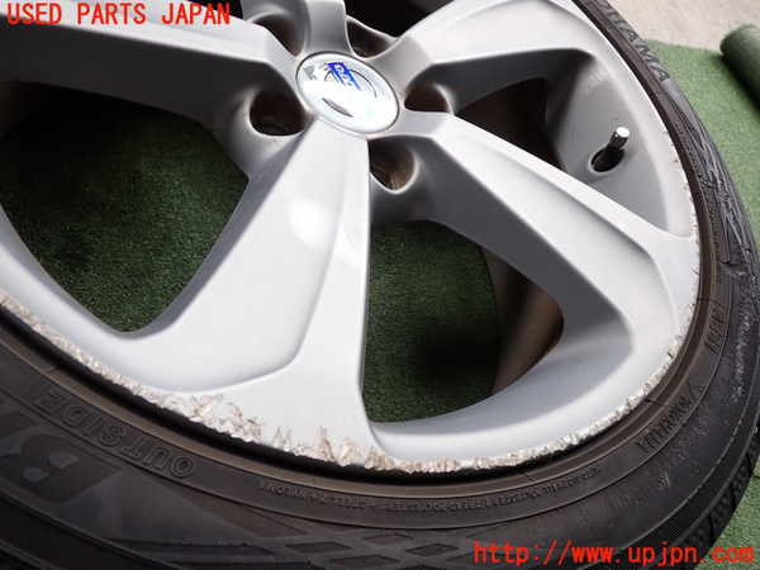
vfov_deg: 46.8
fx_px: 659
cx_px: 380
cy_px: 285
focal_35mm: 30
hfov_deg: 60.0
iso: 100
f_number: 2.3
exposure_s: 1/160
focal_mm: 5.4
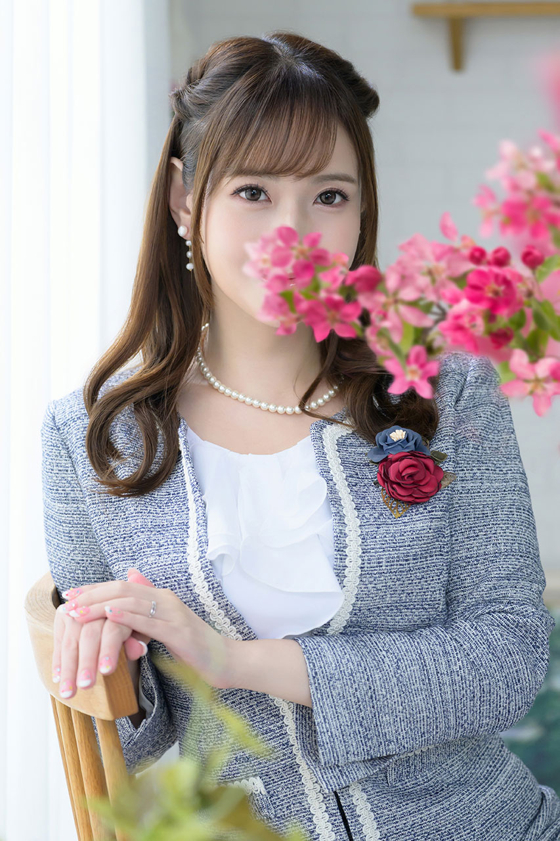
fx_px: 2450
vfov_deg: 19.5
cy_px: 420
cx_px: 280
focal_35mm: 105
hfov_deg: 13.0
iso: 1000
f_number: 2.8
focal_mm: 70
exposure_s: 1/200
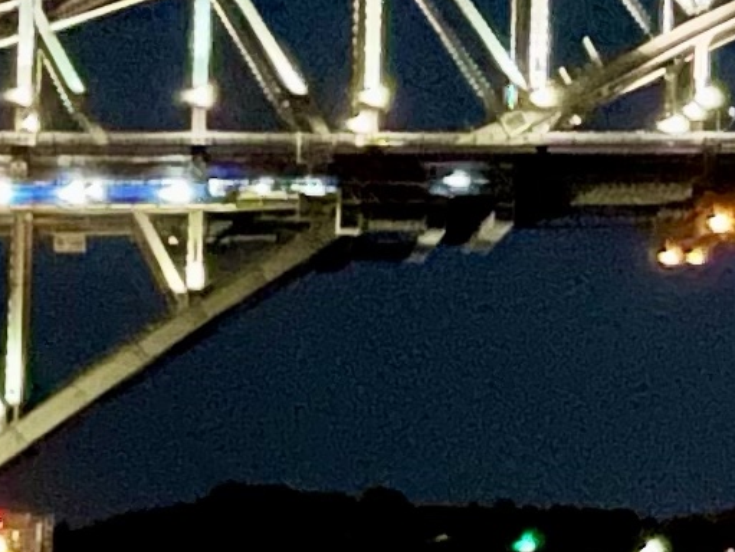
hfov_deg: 8.8
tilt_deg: +5.5
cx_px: 1690
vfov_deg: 7.2
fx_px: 4356
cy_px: 99
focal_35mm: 205
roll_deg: +0.6
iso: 2000
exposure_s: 1/7
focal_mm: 4.2
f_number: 1.6
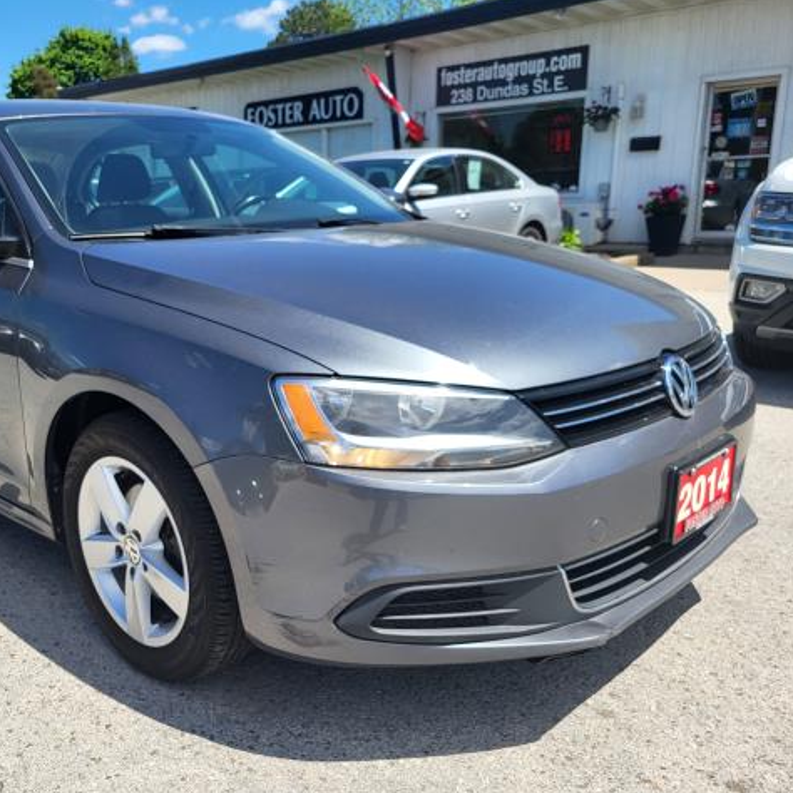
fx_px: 803
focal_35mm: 31
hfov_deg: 51.5
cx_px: 263
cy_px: 395
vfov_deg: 52.5
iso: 40
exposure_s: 1/1889
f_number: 1.8
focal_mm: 5.4
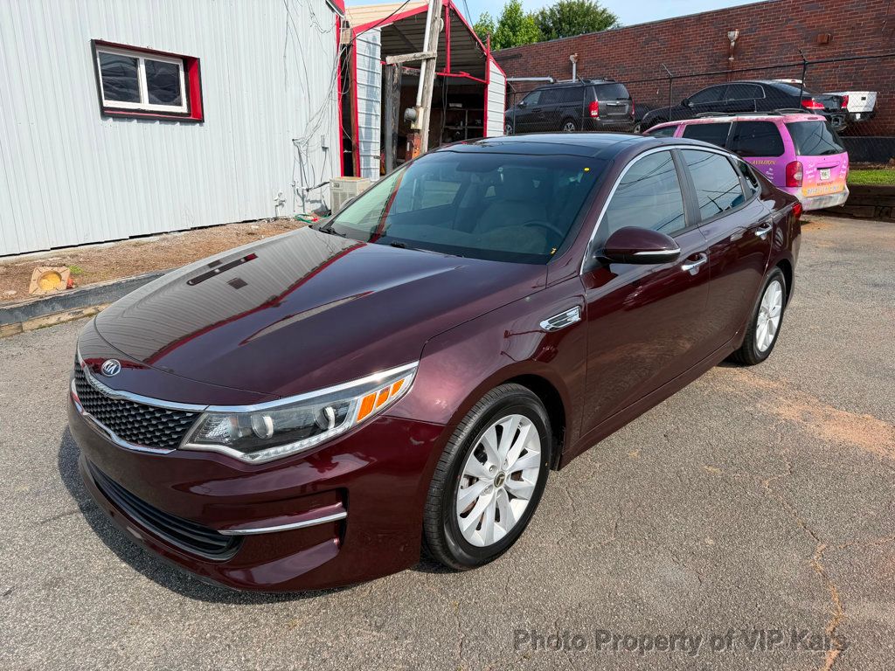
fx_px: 621
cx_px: 448
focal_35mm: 24
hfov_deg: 71.6
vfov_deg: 56.8
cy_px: 336
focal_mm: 6.76
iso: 80
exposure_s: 1/2445
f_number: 1.78
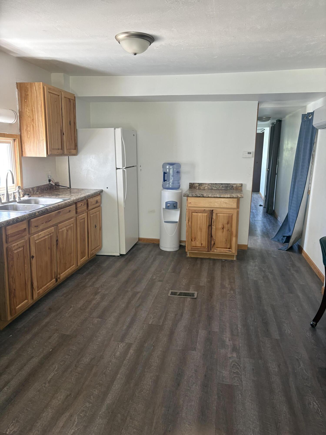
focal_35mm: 26
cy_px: 218
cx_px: 163
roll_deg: -1.3
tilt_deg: -11.0
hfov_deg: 53.1
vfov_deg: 67.3
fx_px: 326
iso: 125
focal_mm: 5.96
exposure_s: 1/60
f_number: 1.6
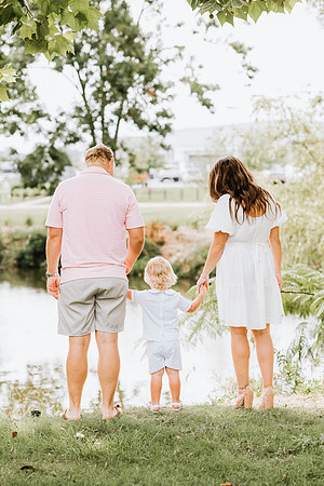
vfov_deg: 23.9
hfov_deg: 16.1
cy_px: 243
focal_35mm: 85
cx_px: 162
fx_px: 1147
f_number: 2.8
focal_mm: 85
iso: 160
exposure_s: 1/500
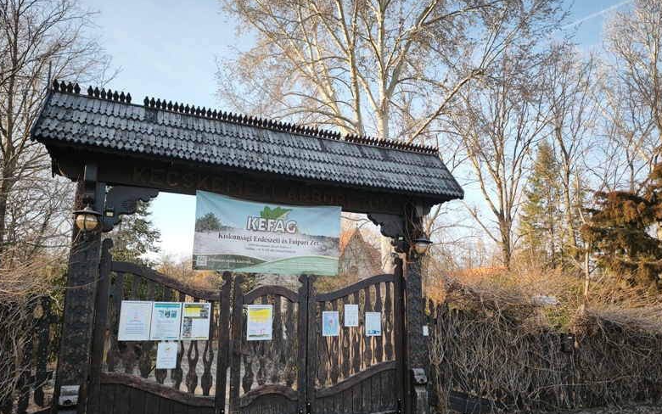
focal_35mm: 25
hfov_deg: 72.5
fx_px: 451
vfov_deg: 49.1
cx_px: 331
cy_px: 238
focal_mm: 6.45
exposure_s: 1/465
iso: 50
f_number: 1.62
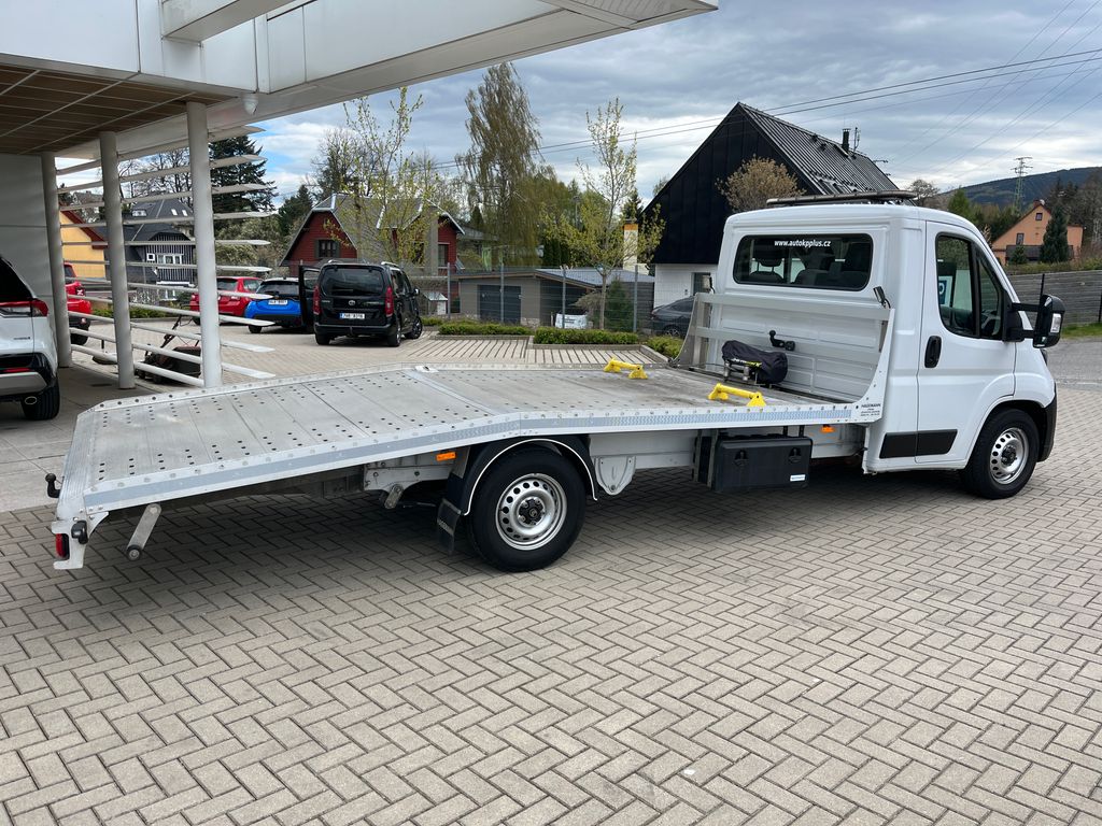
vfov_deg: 53.1
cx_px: 551
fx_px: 828
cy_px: 413
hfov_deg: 67.3
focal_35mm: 26
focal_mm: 5.1
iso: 50
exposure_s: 1/2062
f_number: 1.6
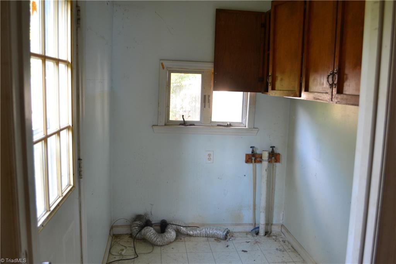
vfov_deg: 39.9
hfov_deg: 57.2
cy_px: 132
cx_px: 198
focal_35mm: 33
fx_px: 363
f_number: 3.8
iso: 400
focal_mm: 22
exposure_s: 1/25
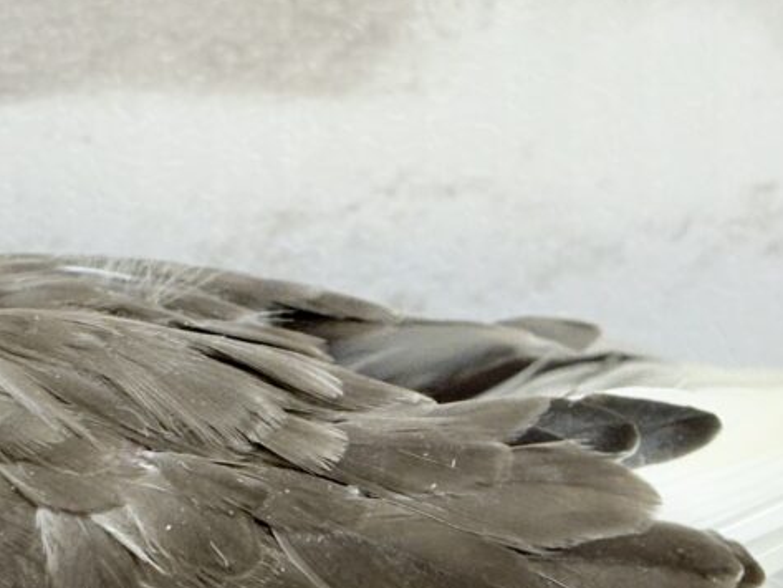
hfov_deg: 14.9
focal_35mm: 132
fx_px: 2987
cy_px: 258
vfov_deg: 11.2
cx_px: 250
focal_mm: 5.96
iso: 100
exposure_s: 1/100
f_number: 1.6
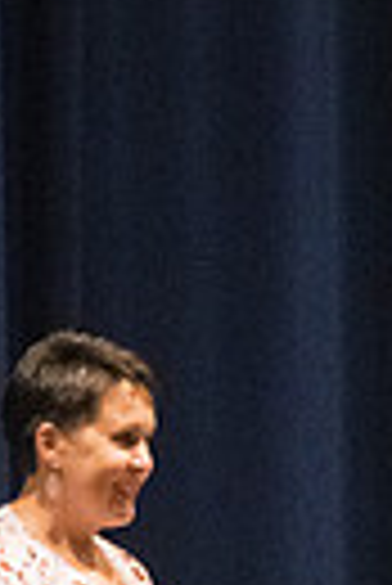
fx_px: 12200
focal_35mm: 749
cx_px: 246
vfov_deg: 2.7
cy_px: 904
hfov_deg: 1.8
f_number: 4.5
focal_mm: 145
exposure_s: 1/250
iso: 8000
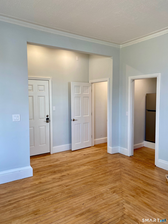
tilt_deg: -3.9
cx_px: 84
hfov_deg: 53.1
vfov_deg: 67.3
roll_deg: +0.2
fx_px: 168
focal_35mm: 26
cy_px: 112
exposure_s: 1/121
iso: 80
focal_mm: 4.25
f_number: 1.8
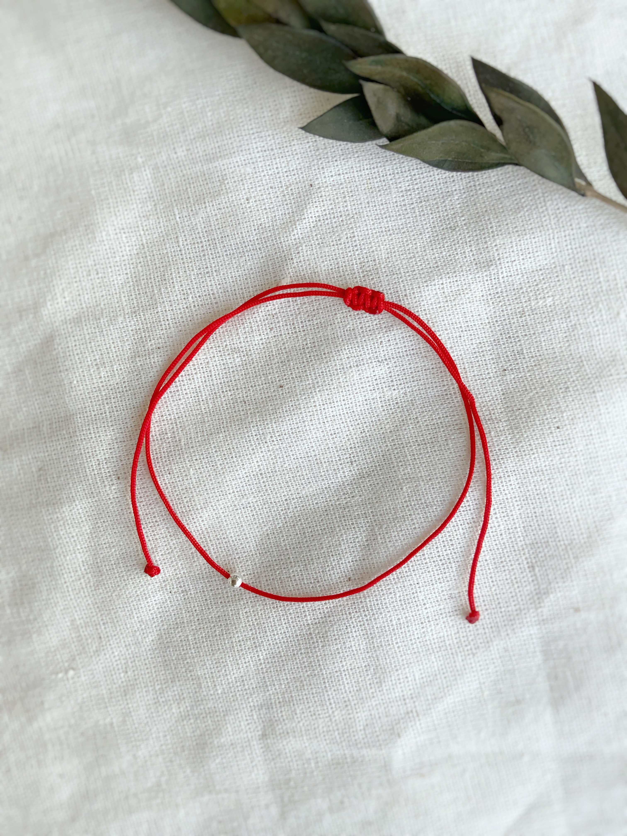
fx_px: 700
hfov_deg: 48.2
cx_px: 314
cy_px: 418
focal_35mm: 29
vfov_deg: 61.7
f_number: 1.8
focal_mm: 3
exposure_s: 1/177
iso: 16
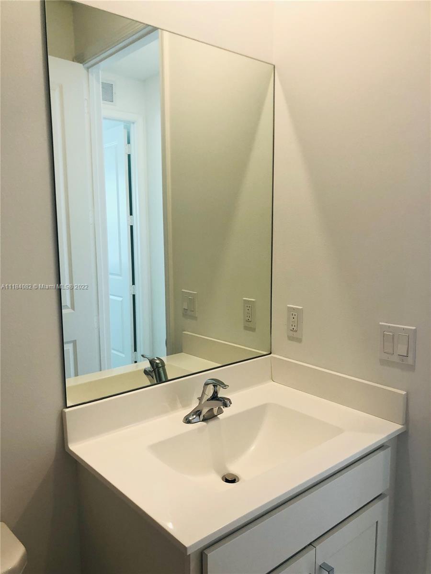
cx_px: 216
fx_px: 465
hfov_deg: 49.7
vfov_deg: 63.4
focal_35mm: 28
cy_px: 287
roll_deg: +0.9
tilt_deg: -8.5
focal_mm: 4
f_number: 1.8
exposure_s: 1/40
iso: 25
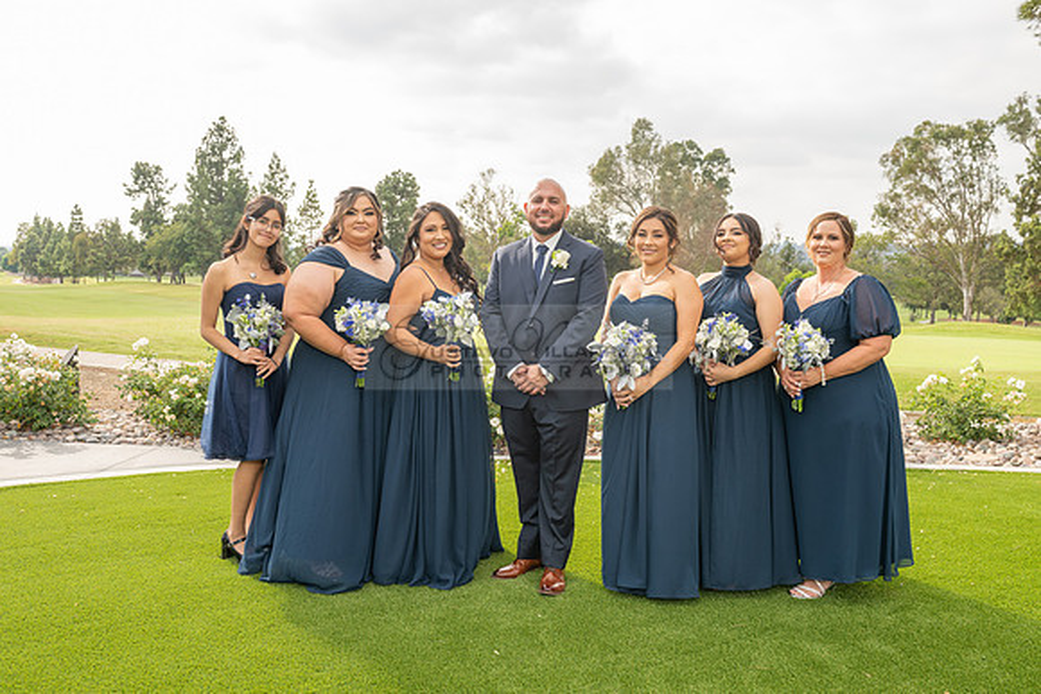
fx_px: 926
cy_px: 347
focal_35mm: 32
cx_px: 520
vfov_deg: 41.1
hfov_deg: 58.7
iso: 200
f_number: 6.3
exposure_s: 1/200
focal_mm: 32
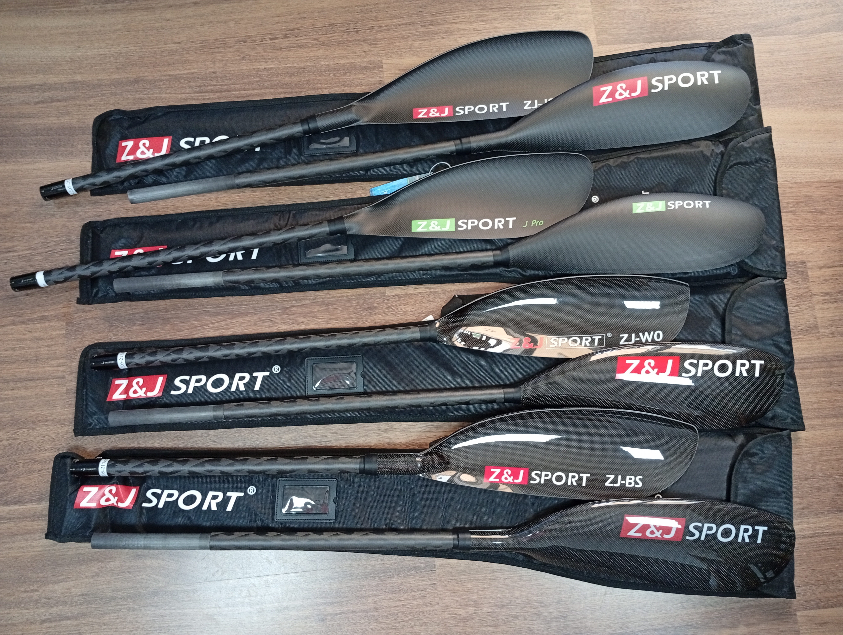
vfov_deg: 51.5
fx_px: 658
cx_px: 422
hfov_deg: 65.2
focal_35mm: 27
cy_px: 318
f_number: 1.8
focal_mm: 3.98
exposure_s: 1/33.3
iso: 607
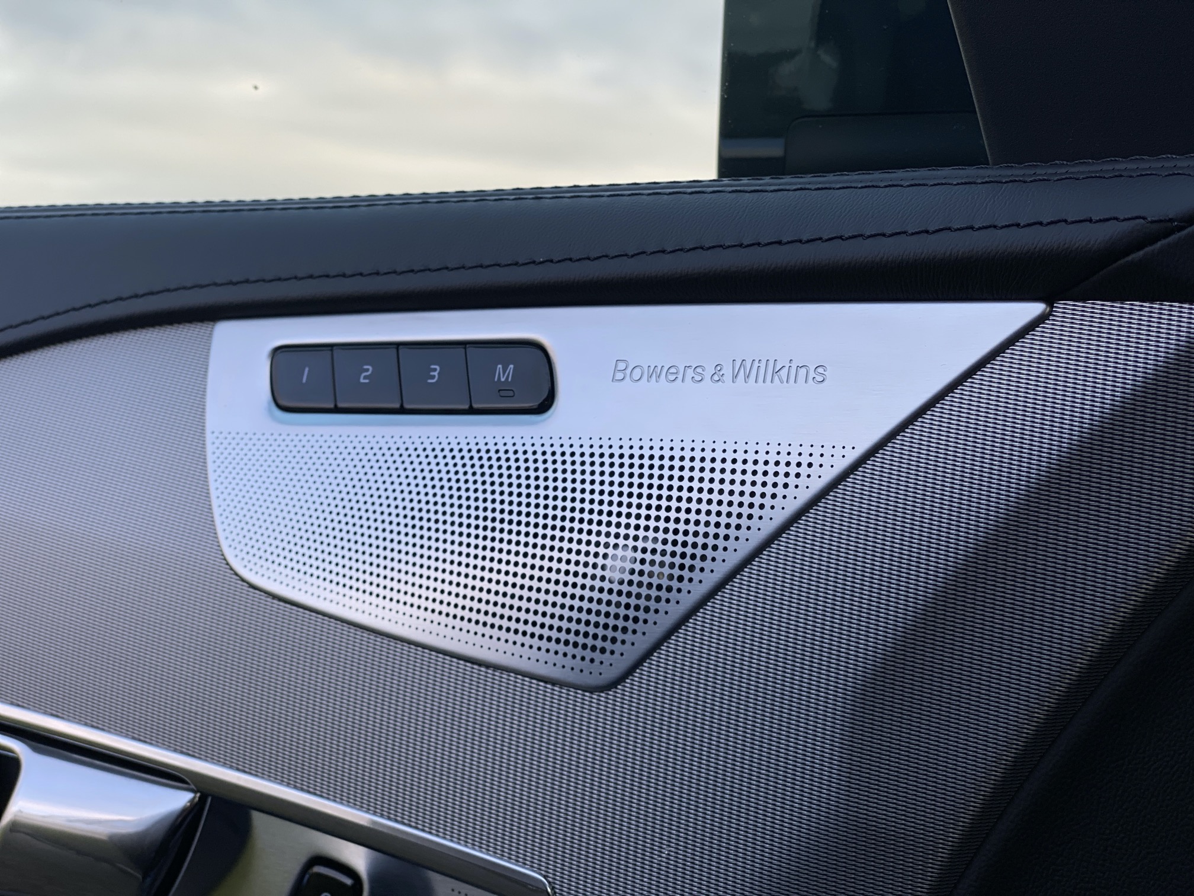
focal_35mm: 52
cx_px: 597
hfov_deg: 36.8
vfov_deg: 28.0
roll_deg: +3.5
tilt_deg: +1.5
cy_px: 448
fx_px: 1794
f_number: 2
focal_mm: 6
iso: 20
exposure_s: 1/294
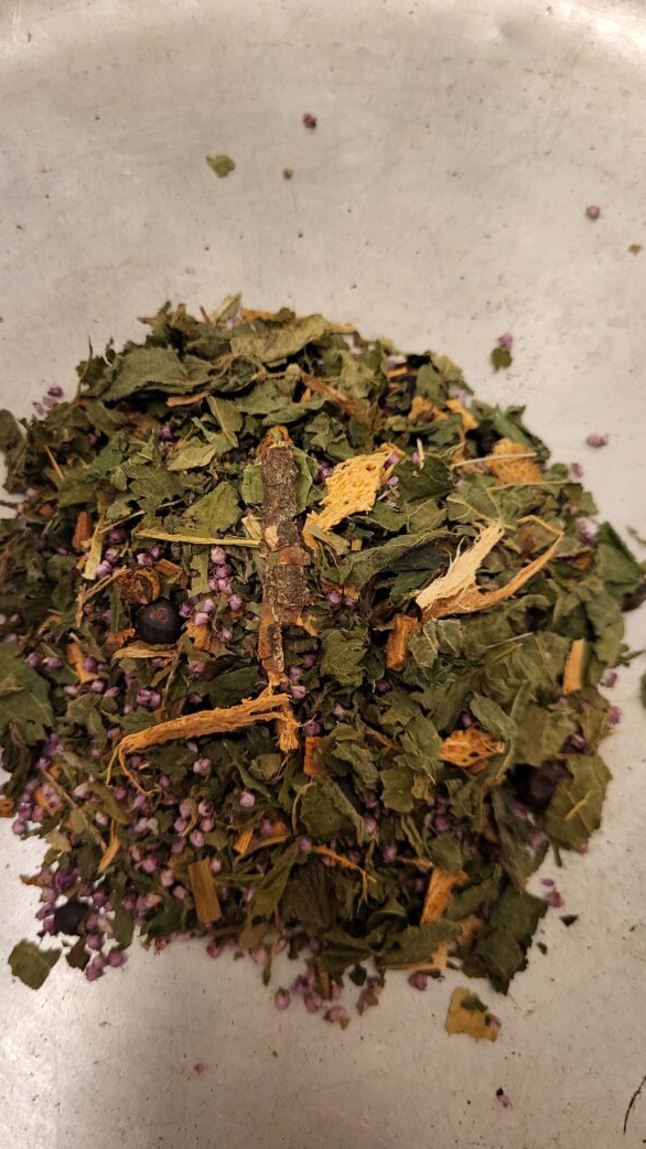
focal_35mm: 29
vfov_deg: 66.1
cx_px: 270
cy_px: 576
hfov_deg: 40.1
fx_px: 883
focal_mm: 5.4
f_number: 1.8
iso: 640
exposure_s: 1/33.3
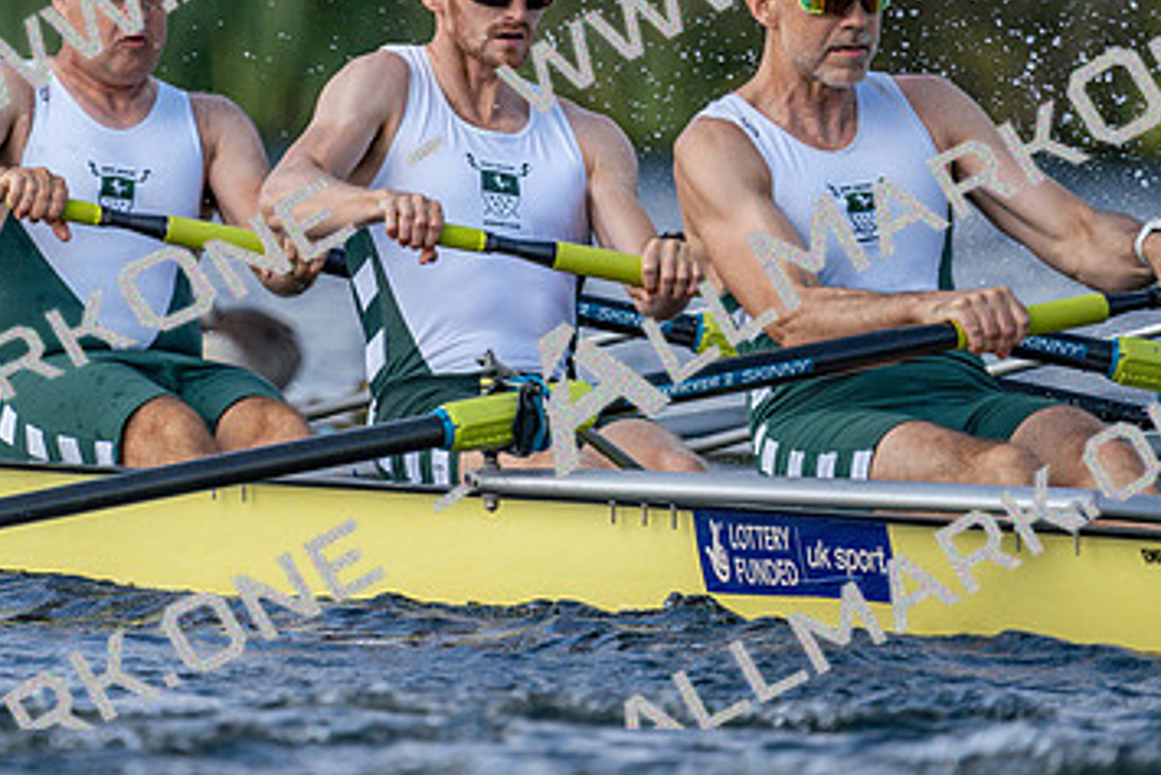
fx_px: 31616
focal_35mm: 980
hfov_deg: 2.1
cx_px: 258
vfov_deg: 1.4
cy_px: 168
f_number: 6.3
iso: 400
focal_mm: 600
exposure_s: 1/1600
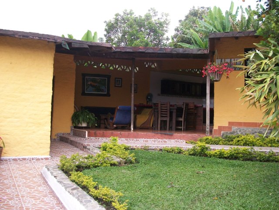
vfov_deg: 44.2
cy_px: 105
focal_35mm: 32
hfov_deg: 56.8
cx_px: 140
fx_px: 258
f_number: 2.9
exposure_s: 1/400
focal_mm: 5.7
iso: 80
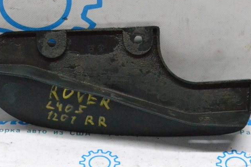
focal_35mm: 111
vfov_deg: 12.3
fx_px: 773
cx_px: 128
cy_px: 73
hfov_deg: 18.4
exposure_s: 1/160
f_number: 11
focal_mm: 46
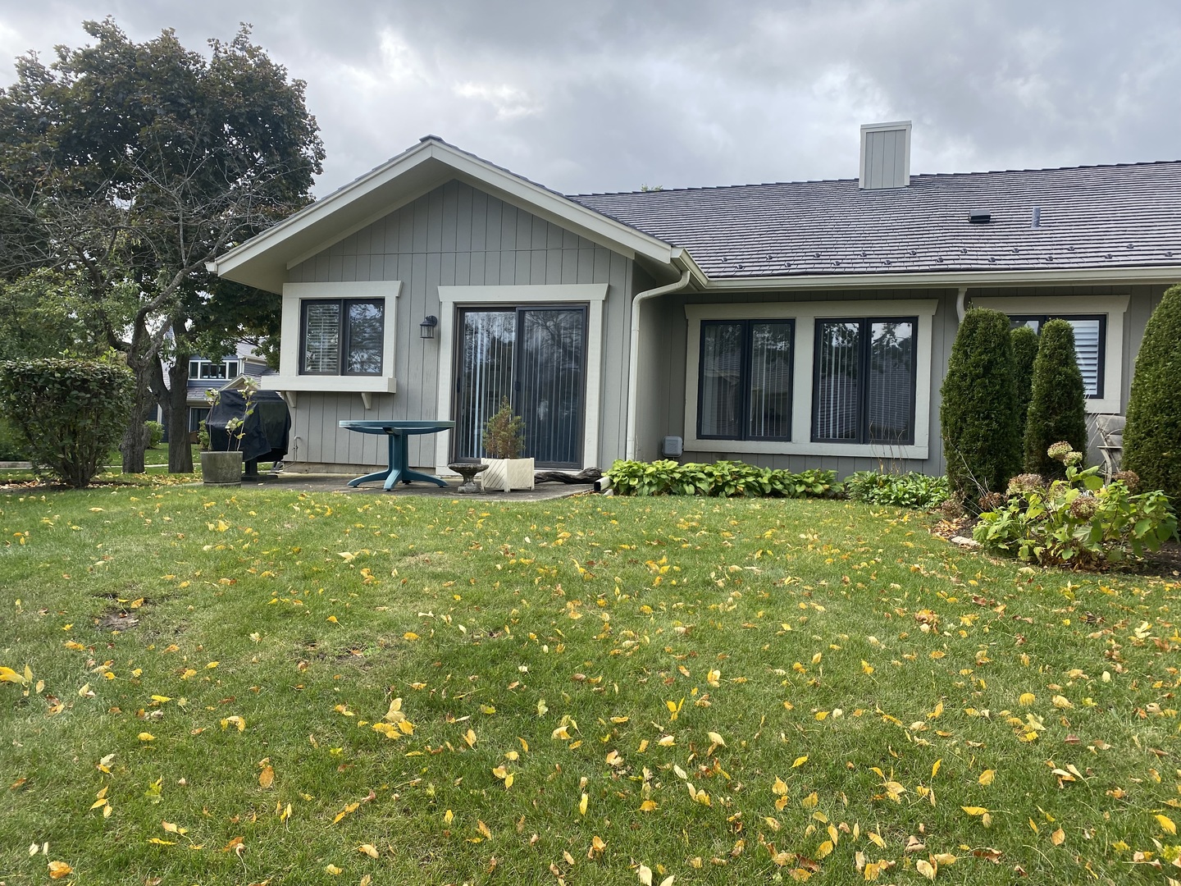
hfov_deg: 67.3
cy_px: 443
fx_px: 887
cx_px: 590
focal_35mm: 26
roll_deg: -1.8
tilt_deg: +0.7
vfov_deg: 53.1
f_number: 1.8
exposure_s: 1/778
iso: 32
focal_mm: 4.25
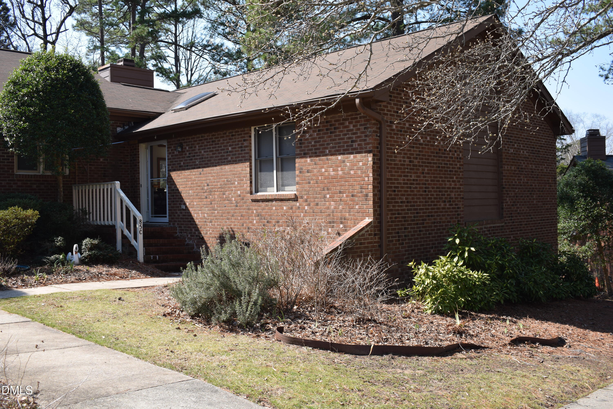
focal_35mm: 36
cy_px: 204
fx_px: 613
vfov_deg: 36.9
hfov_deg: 53.1
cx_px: 306
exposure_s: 1/200
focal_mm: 24
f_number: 7.1
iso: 100
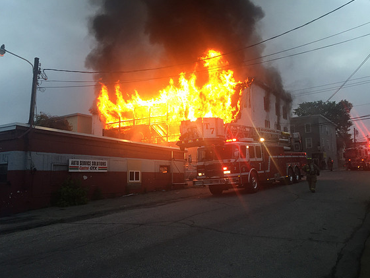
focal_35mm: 30
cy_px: 139
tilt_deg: +5.9
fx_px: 321
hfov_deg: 60.0
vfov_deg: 46.8
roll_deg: +0.4
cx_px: 183
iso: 50
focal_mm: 4.15
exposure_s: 1/120
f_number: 2.2
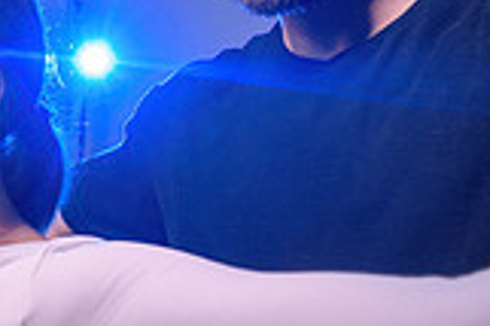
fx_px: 1278
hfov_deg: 20.8
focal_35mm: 94
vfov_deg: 14.5
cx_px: -28
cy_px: 206
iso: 800
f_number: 3.5
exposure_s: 1/60
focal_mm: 24
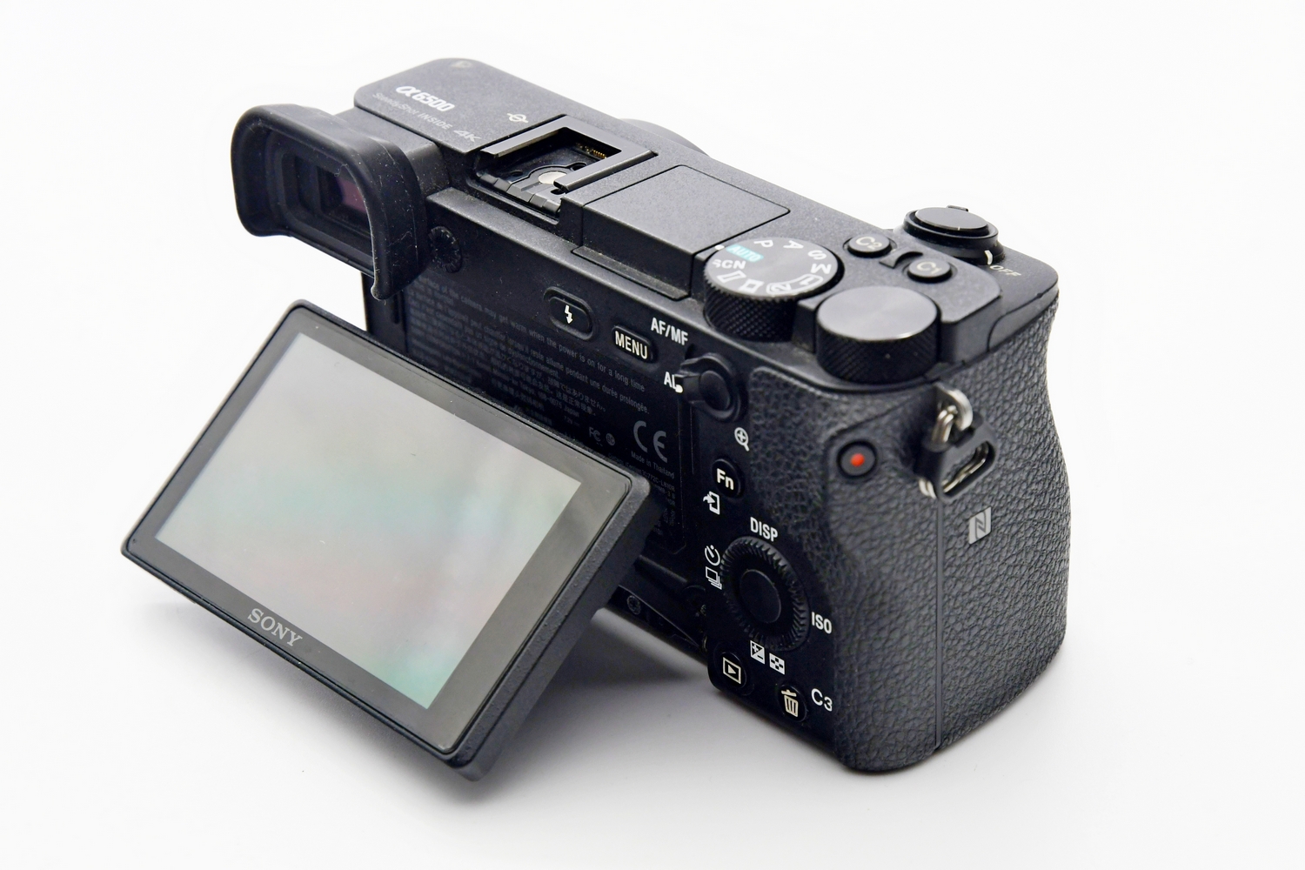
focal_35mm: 97
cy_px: 435
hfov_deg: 21.0
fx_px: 3516
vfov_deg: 14.1
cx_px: 652
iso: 1250
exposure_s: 1/200
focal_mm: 65
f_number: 9
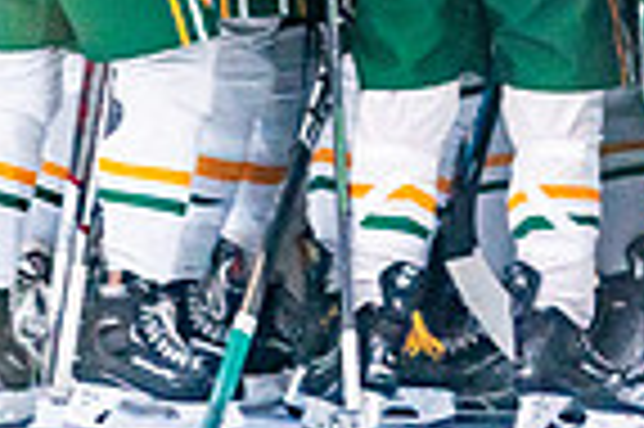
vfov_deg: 1.7
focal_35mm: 812
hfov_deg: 2.5
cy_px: -408
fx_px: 14509
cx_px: 649
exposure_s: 1/1250
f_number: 2.8
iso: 3200
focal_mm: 200
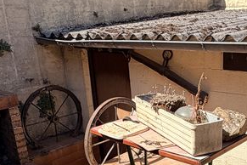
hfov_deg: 38.5
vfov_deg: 26.4
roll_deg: +1.5
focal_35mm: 50
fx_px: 343
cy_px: 138
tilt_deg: -19.9
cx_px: 188
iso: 32
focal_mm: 2.22
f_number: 2.2
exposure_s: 1/770
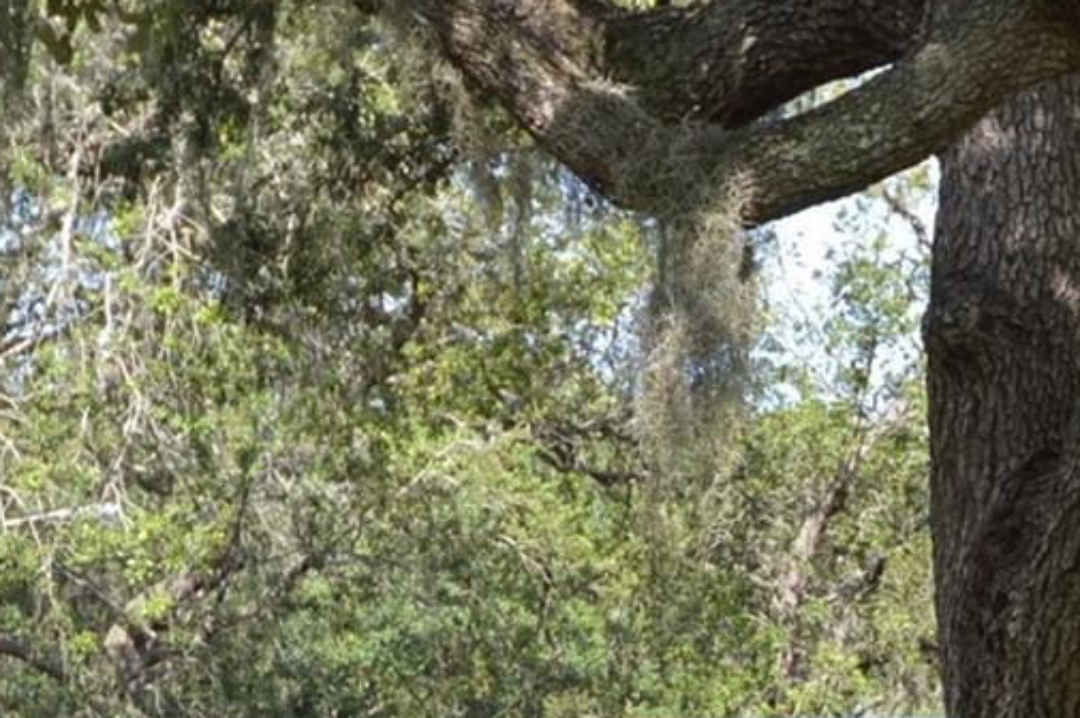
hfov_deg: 17.6
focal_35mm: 114
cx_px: 1033
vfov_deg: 11.5
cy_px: 1059
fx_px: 3418
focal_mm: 24
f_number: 5.6
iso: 110
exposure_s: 1/125
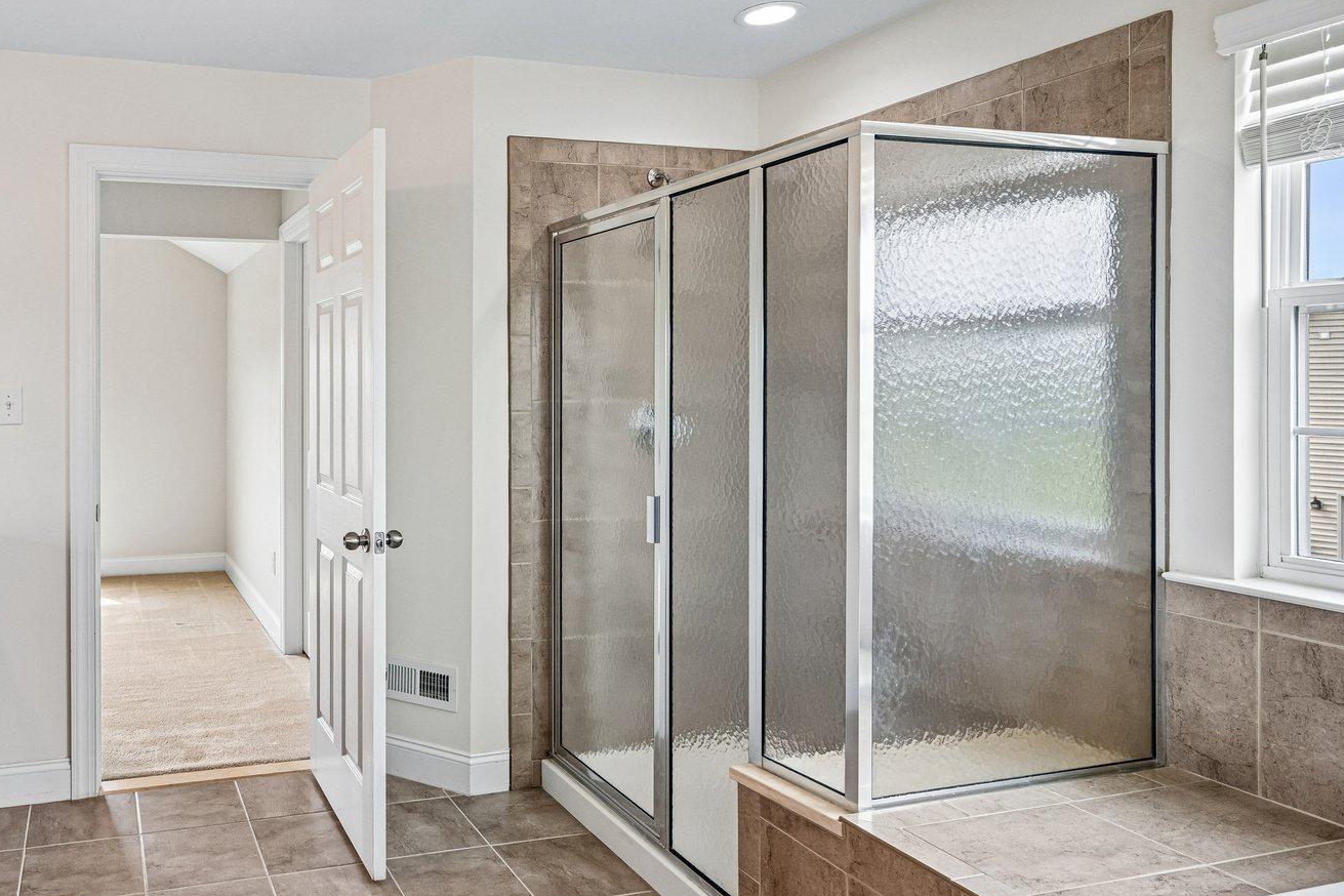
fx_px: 933
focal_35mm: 25
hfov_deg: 67.1
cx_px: 338
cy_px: 376
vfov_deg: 51.1
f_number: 8
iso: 800
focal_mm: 16
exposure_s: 1/125
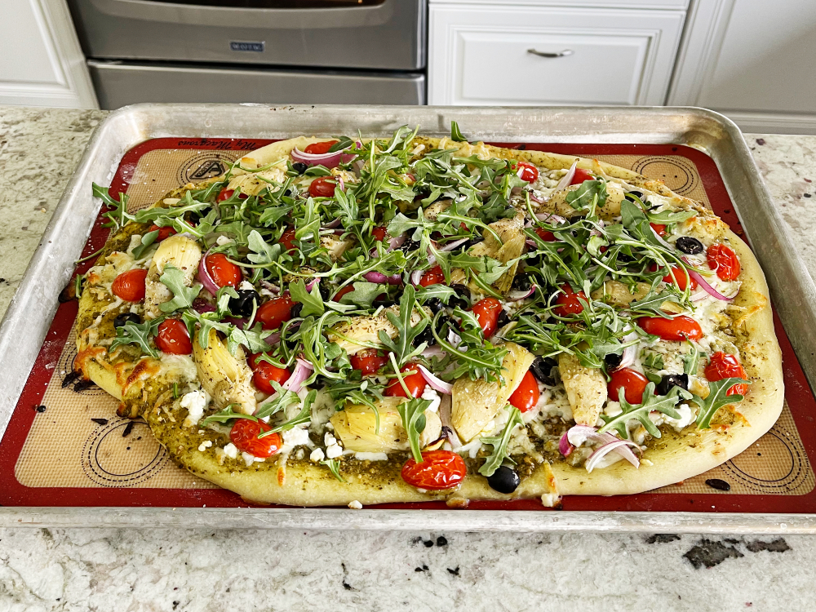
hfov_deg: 67.3
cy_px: 306
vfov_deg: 53.1
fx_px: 613
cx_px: 408
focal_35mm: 26
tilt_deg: -43.7
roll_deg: -0.1
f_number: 1.6
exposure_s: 1/49
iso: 100
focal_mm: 5.1
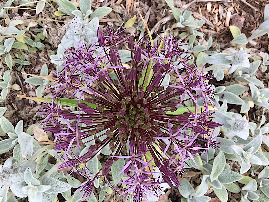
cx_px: 134
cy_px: 101
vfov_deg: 48.2
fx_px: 225
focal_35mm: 29
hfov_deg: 61.7
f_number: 2.2
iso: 32
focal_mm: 4.15
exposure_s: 1/384
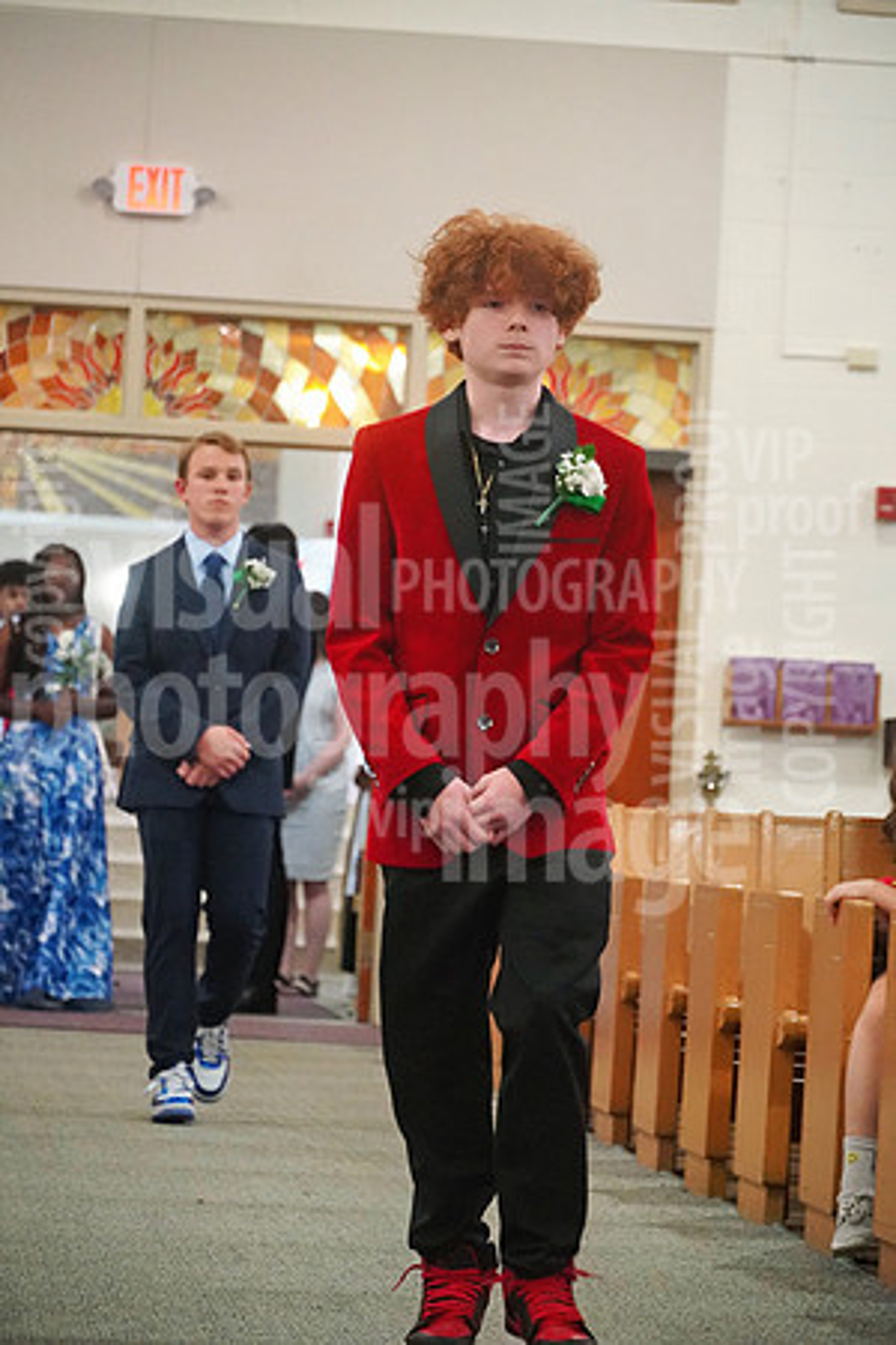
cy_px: 672
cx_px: 448
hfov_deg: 8.9
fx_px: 5768
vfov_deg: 13.3
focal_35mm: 154
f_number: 5.6
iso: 6400
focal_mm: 103
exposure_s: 1/100
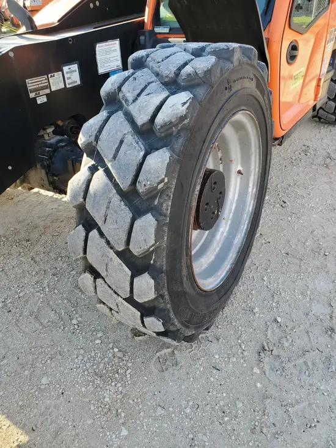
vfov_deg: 67.3
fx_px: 336
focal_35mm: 26
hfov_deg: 53.1
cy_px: 224
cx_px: 168
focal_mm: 4.3
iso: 50
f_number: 2.4
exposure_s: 1/165
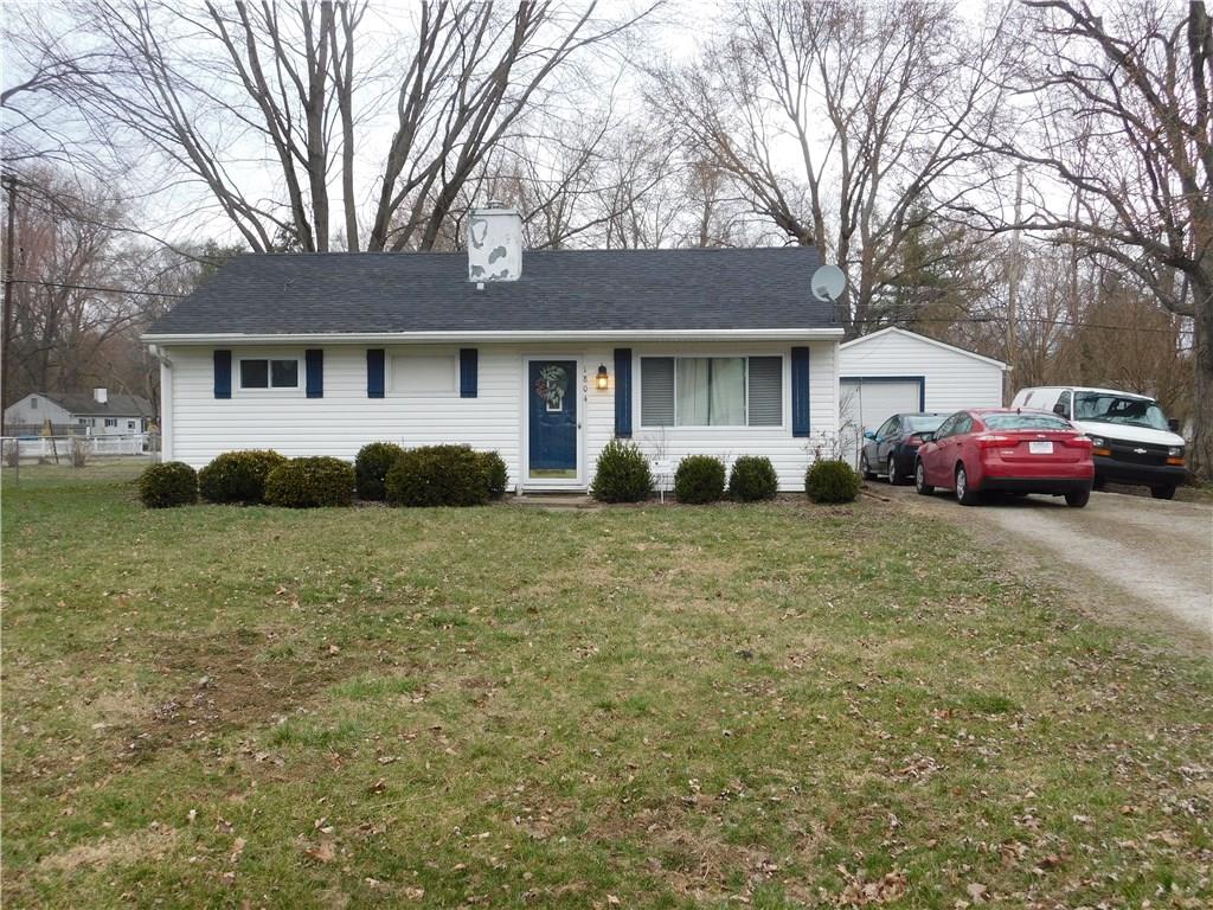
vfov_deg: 39.7
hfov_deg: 51.4
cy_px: 455
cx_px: 606
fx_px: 1261
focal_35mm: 36
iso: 125
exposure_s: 1/125
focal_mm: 6.3
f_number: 3.5
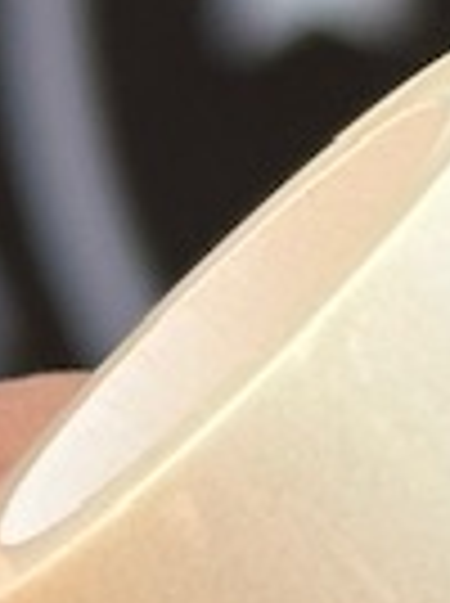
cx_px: 1616
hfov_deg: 3.1
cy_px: 122
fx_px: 7981
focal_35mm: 459
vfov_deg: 4.3
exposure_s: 1/935
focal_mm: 6.86
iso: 64
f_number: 1.78
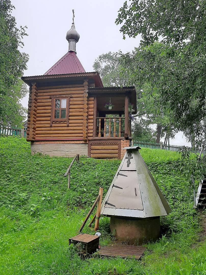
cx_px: 102
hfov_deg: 46.8
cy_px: 145
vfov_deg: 59.9
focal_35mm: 30
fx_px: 238
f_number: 1.7
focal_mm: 3.93
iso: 40
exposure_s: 1/351
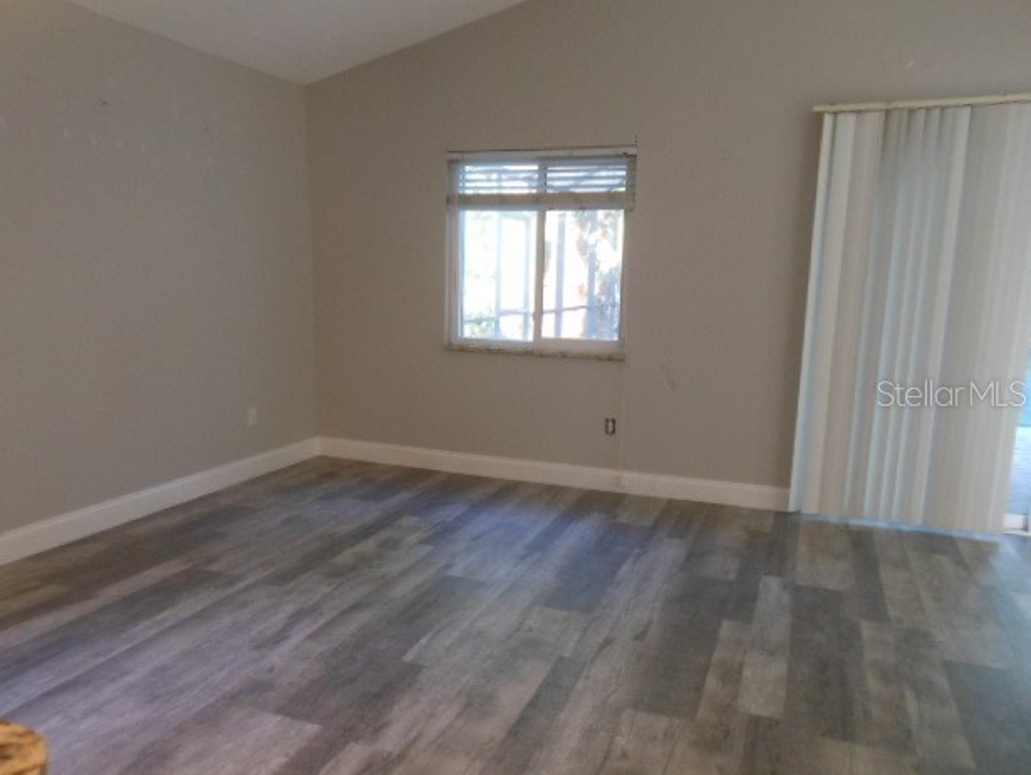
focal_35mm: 26
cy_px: 393
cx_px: 498
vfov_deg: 53.1
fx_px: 775
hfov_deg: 67.3
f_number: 3.2
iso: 400
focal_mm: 4.5
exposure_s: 1/30
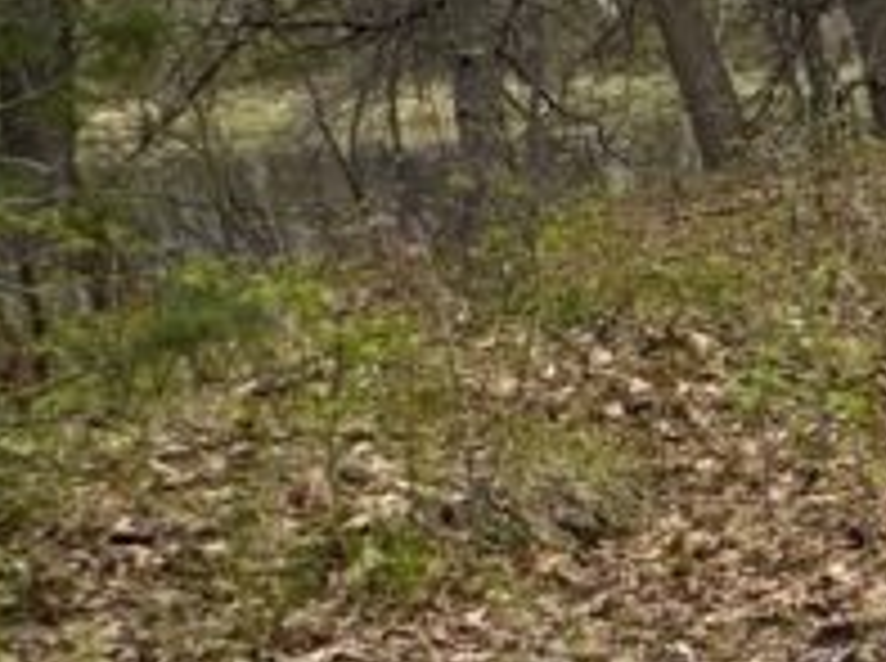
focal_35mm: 76
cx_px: 2314
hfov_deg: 13.7
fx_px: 1942
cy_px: 126
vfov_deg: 19.1
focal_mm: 2.22
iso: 40
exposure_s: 1/646
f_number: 2.2
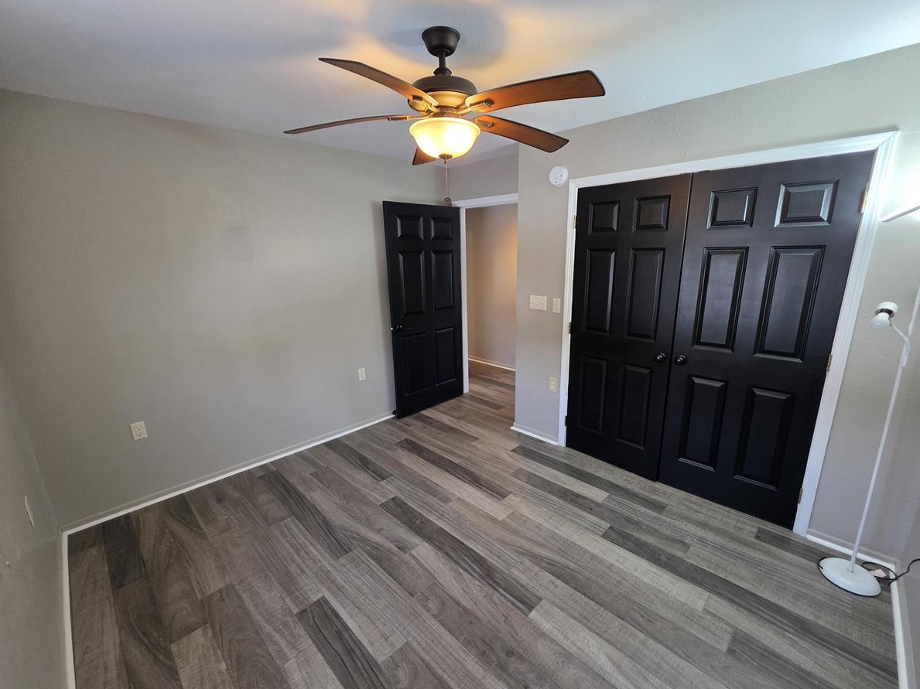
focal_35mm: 14
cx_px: 474
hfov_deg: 102.0
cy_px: 356
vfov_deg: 85.6
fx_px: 372
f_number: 1.9
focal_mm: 2.2
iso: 250
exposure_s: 1/120
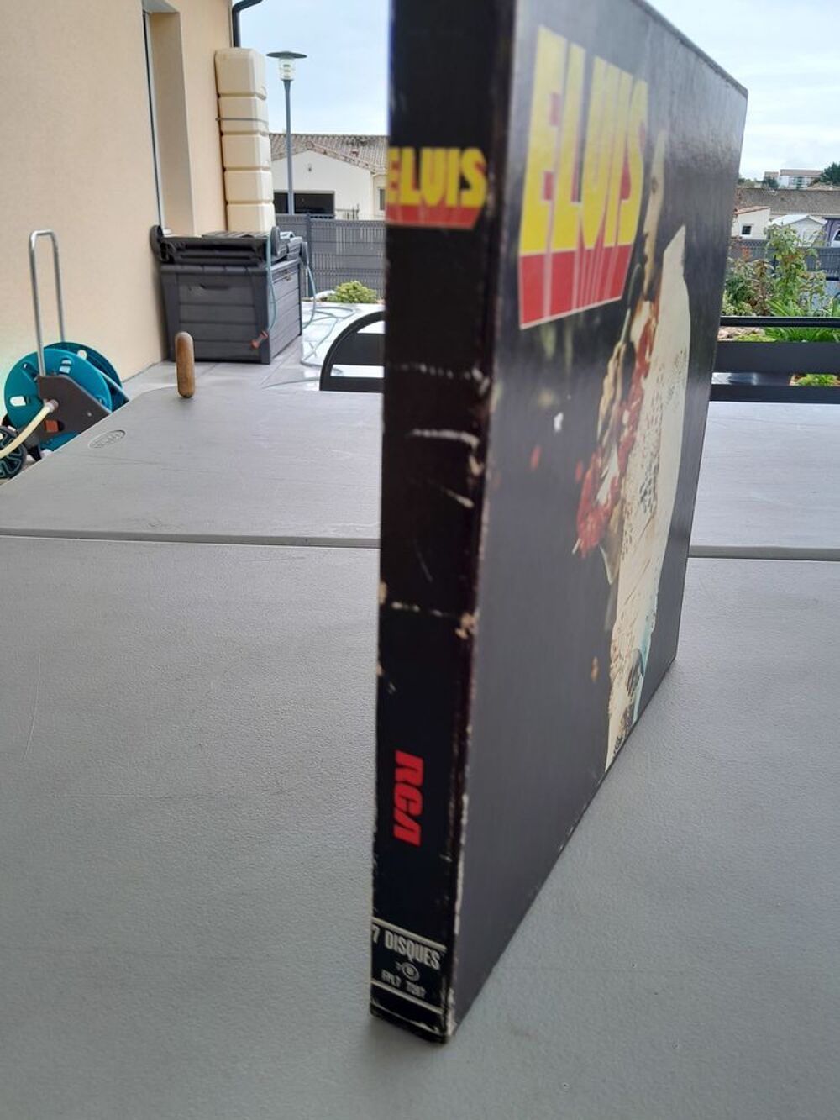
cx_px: 420
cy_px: 560
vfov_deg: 67.3
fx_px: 841
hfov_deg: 53.1
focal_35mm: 26
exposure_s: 1/100
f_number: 1.8
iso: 40
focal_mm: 3.98
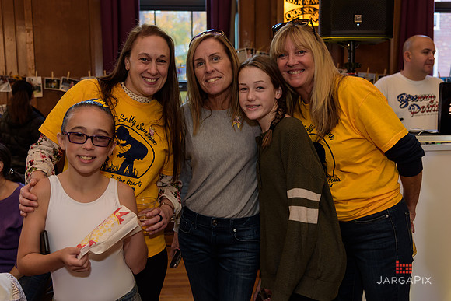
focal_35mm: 38
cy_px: 150
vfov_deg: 35.1
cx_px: 226
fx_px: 476
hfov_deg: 50.7
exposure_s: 1/80
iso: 250
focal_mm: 38
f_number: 4
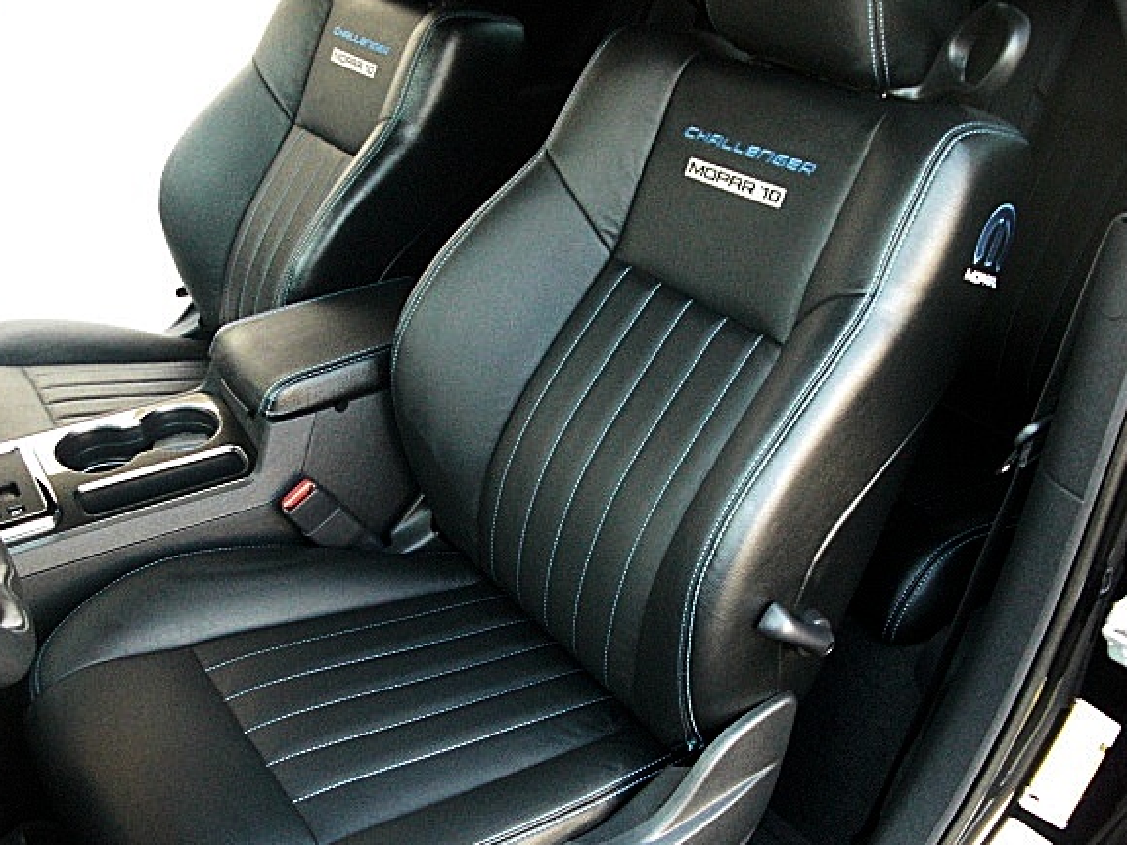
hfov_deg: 46.8
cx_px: 538
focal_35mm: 40
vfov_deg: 36.0
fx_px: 1302
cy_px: 422
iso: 800
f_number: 2.8
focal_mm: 6.3
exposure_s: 1/125
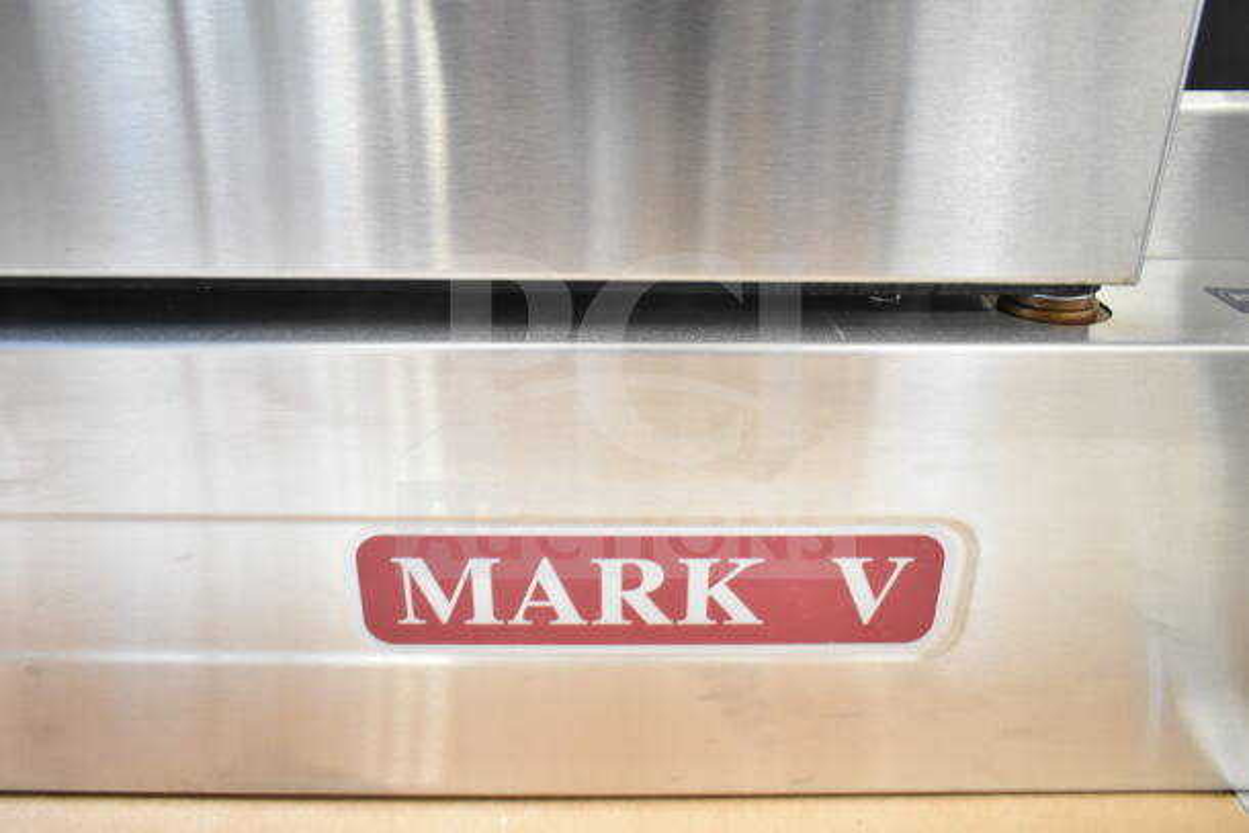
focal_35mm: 27
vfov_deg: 48.0
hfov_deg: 67.4
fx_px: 937
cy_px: 416
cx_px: 624
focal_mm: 18
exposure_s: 1/40
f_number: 3.5
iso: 1600
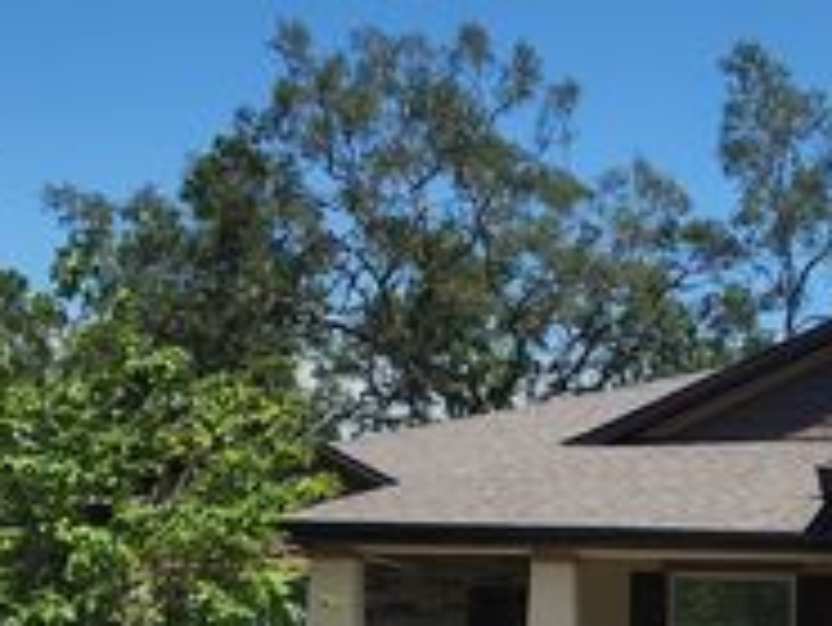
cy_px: 628
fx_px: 1491
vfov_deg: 22.7
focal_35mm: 62
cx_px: 949
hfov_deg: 28.0
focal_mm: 6.4
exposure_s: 1/1384
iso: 12
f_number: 1.8
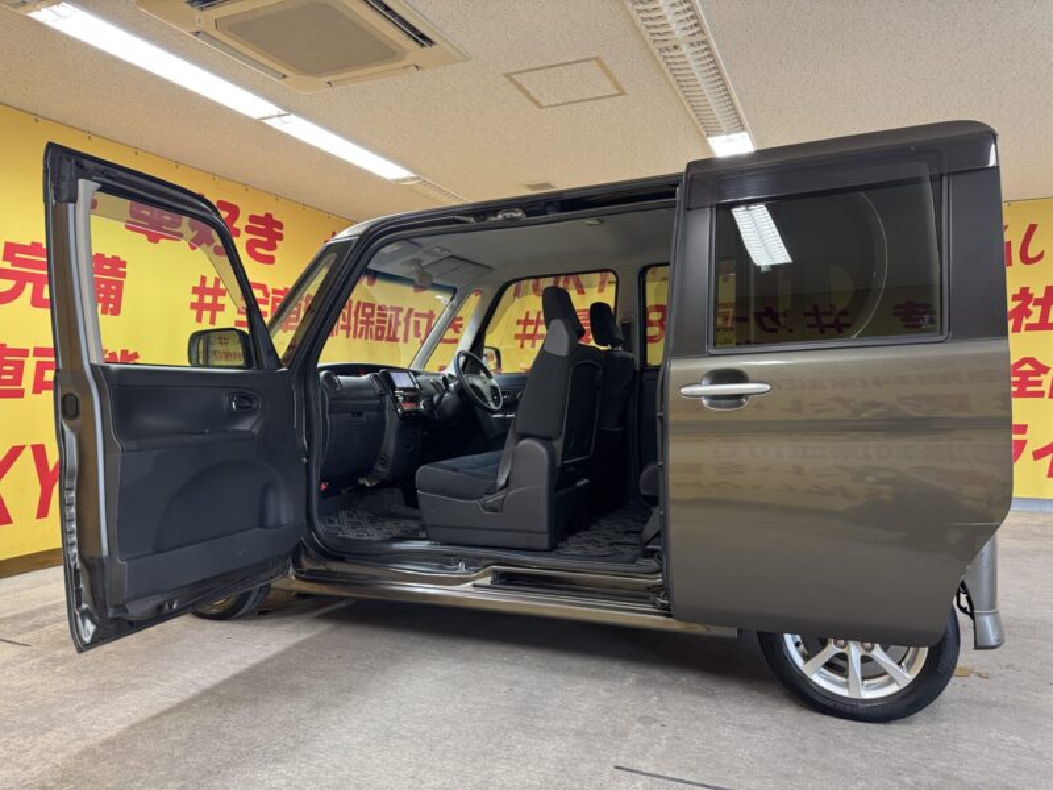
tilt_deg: -0.5
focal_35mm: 24
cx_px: 526
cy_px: 395
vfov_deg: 56.8
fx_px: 730
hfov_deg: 71.6
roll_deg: +0.3
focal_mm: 6.76
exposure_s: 1/50
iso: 250
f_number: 1.78
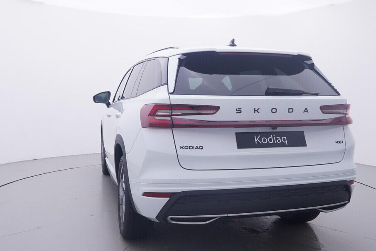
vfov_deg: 37.1
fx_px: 374
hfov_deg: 53.4
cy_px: 118
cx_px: 186
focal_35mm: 36
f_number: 5
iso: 200
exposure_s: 1/80
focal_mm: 15
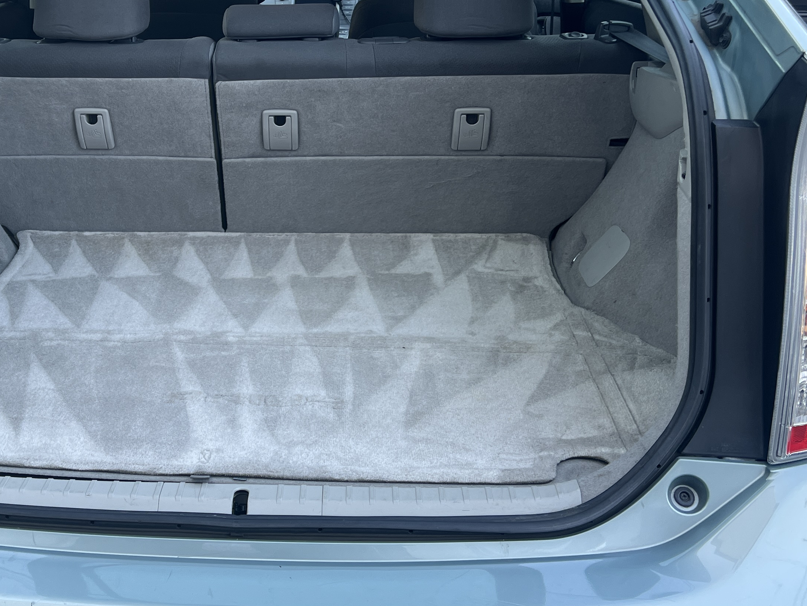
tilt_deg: -19.2
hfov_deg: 39.0
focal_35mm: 48
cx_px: 244
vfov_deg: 30.2
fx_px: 1119
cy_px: 269
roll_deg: +0.0
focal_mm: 5.7
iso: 40
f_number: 1.5
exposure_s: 1/121
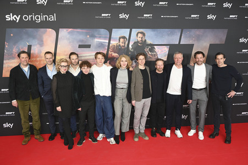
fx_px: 213
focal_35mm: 31
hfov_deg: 60.3
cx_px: 124
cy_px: 82
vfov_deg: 42.3
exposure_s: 1/160
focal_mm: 31
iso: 800
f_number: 5.6
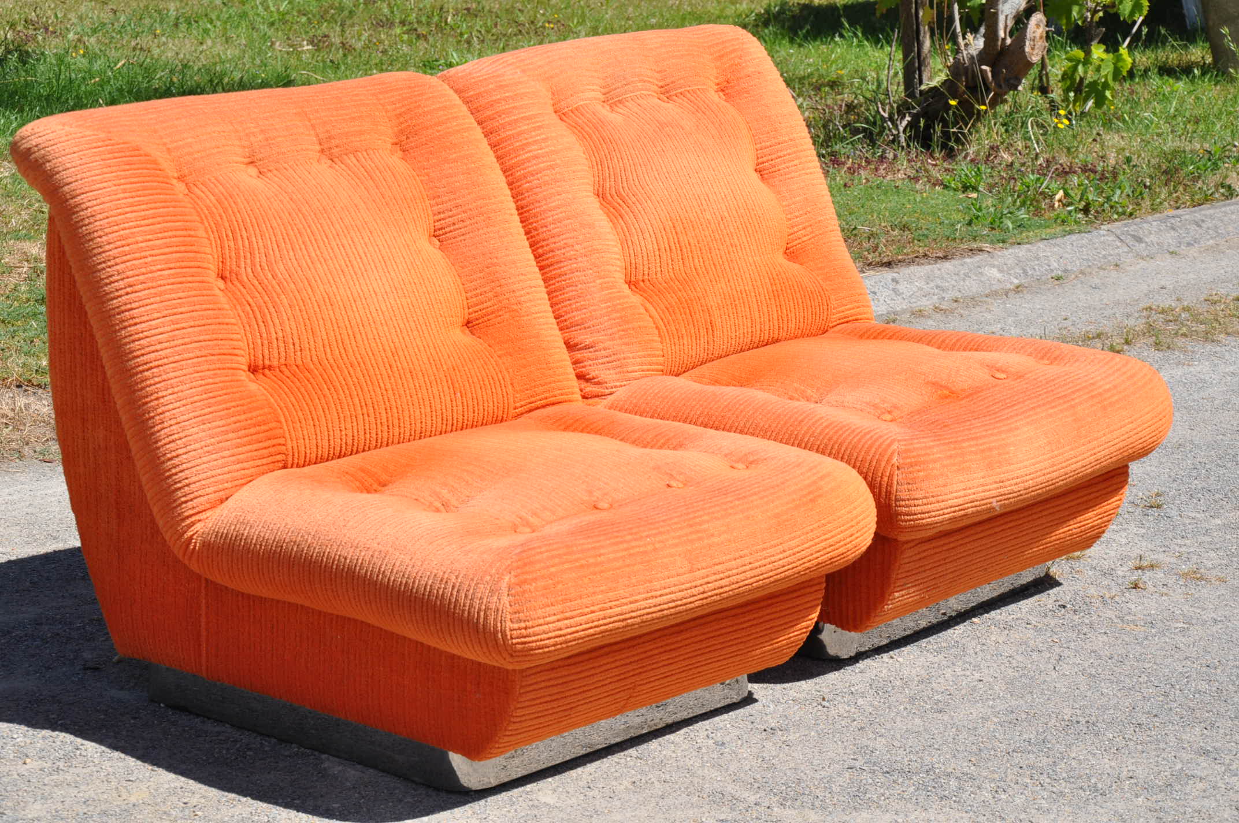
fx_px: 3609
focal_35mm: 105
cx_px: 620
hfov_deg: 19.5
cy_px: 412
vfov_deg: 13.0
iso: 250
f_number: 11
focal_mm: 70
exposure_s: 1/500
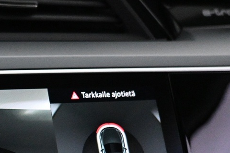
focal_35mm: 81
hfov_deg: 22.9
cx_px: -51
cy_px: 151
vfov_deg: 16.5
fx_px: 517
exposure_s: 1/160
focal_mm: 16
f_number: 3.5
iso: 4000
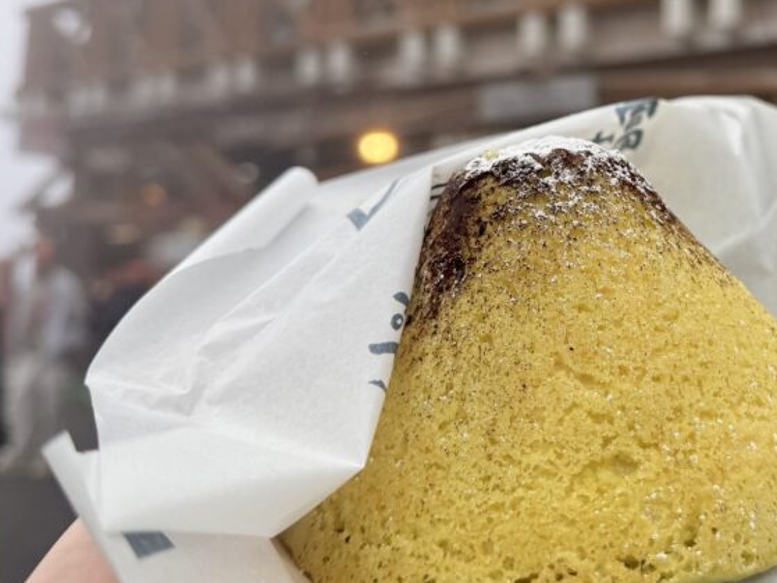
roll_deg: -1.5
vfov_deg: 32.4
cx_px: 612
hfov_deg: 41.3
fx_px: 987
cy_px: 164
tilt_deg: +5.7
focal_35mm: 44
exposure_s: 1/3021
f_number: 1.78
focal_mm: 6.76
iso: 80
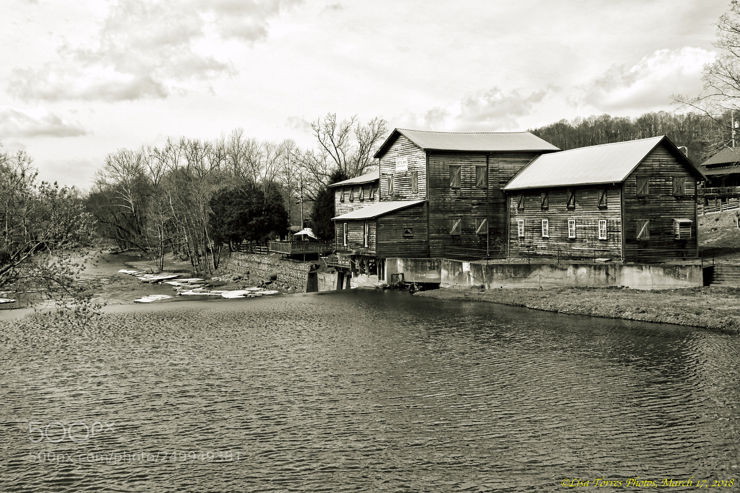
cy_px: 246
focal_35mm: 39
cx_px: 370
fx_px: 801
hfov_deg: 49.6
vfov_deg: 34.2
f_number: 8
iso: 110
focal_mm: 26
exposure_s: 1/250
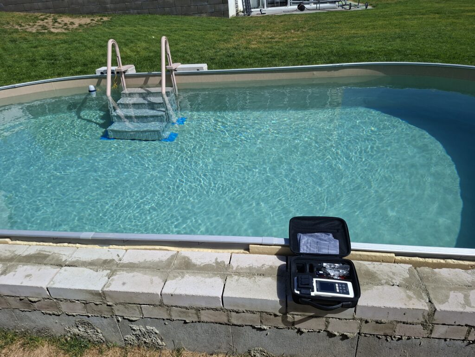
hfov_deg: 73.9
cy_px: 178
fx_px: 316
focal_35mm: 23
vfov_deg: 58.9
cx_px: 238
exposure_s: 1/2165
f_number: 1.8
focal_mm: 5.54
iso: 50
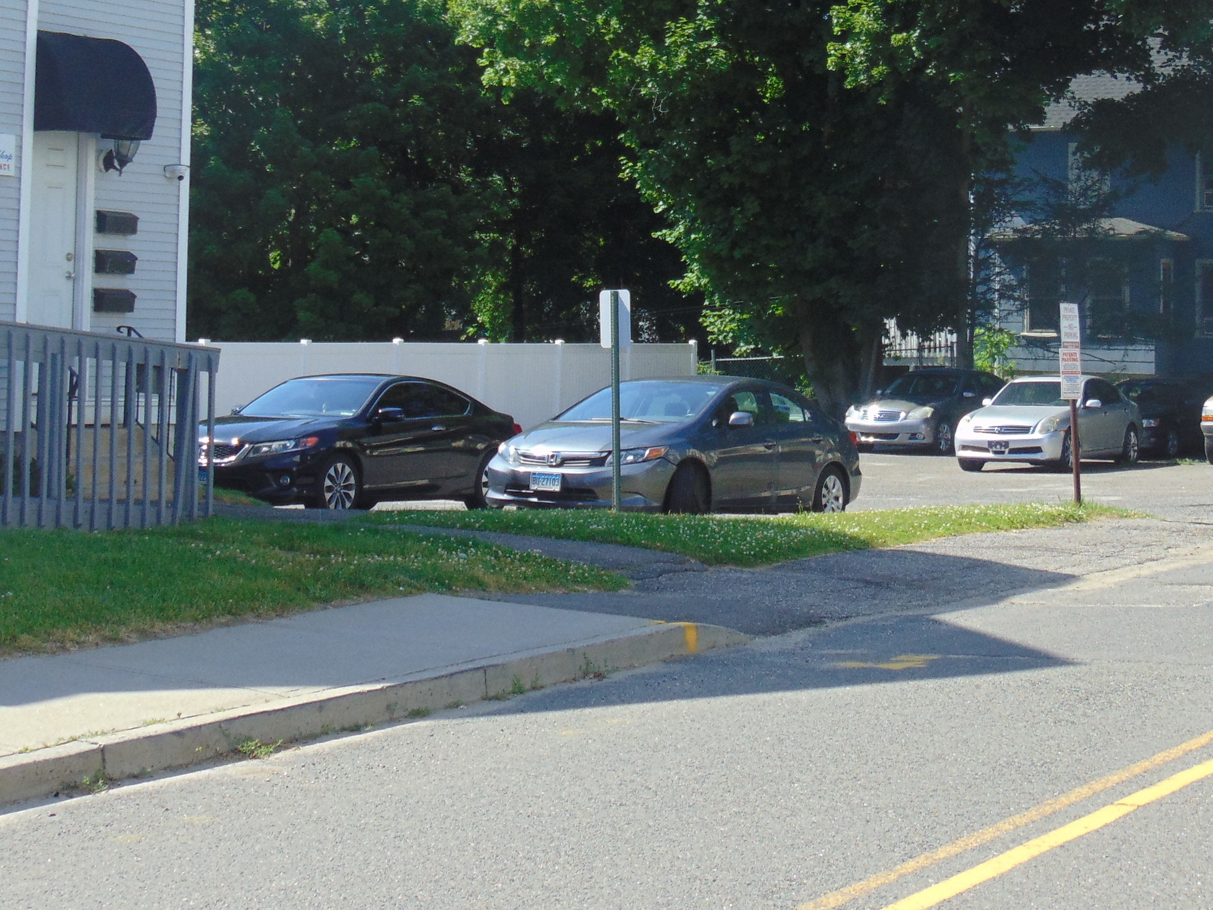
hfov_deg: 27.4
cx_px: 632
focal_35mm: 71
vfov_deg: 20.5
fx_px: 2488
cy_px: 194
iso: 80
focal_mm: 7.6
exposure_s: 1/500
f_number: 3.3
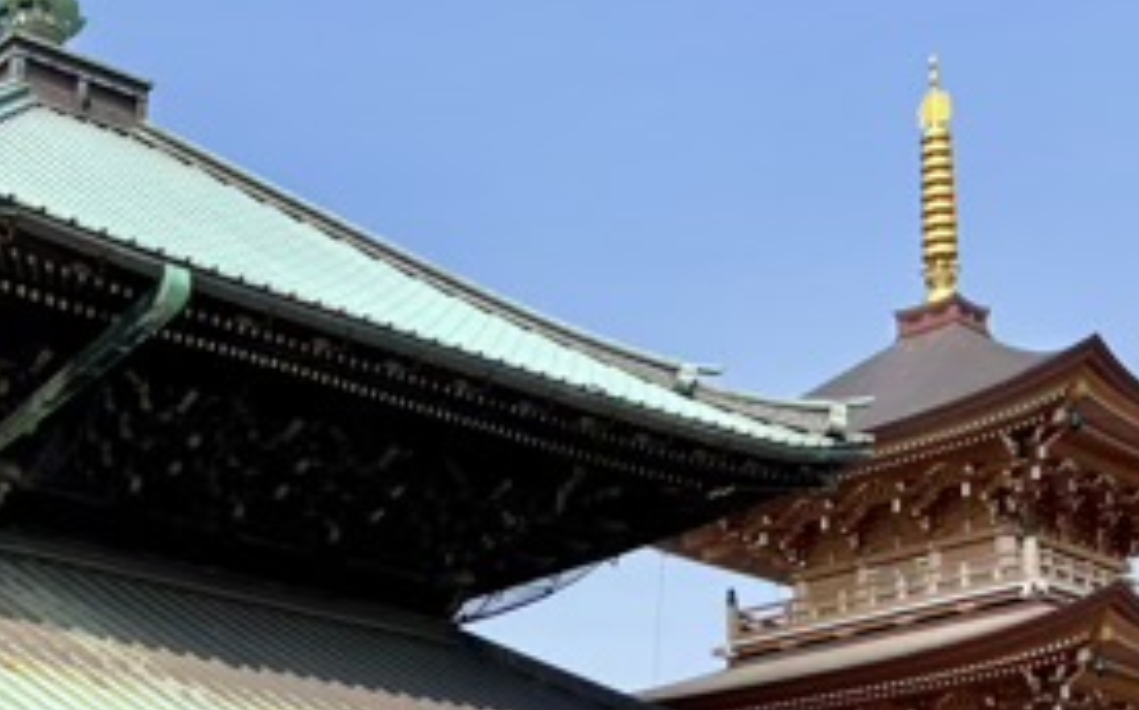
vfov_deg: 17.7
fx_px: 2171
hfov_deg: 28.1
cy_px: 840
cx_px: 74
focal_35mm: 70
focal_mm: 5.96
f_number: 1.6
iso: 50
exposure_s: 1/2398
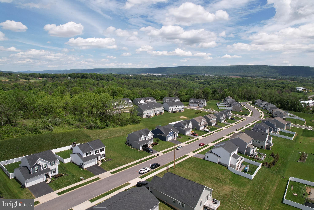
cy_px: 105
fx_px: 192
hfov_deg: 78.6
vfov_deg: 57.2
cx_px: 157
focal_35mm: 22
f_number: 2.8
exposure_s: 1/2500
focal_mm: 8.38
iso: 100
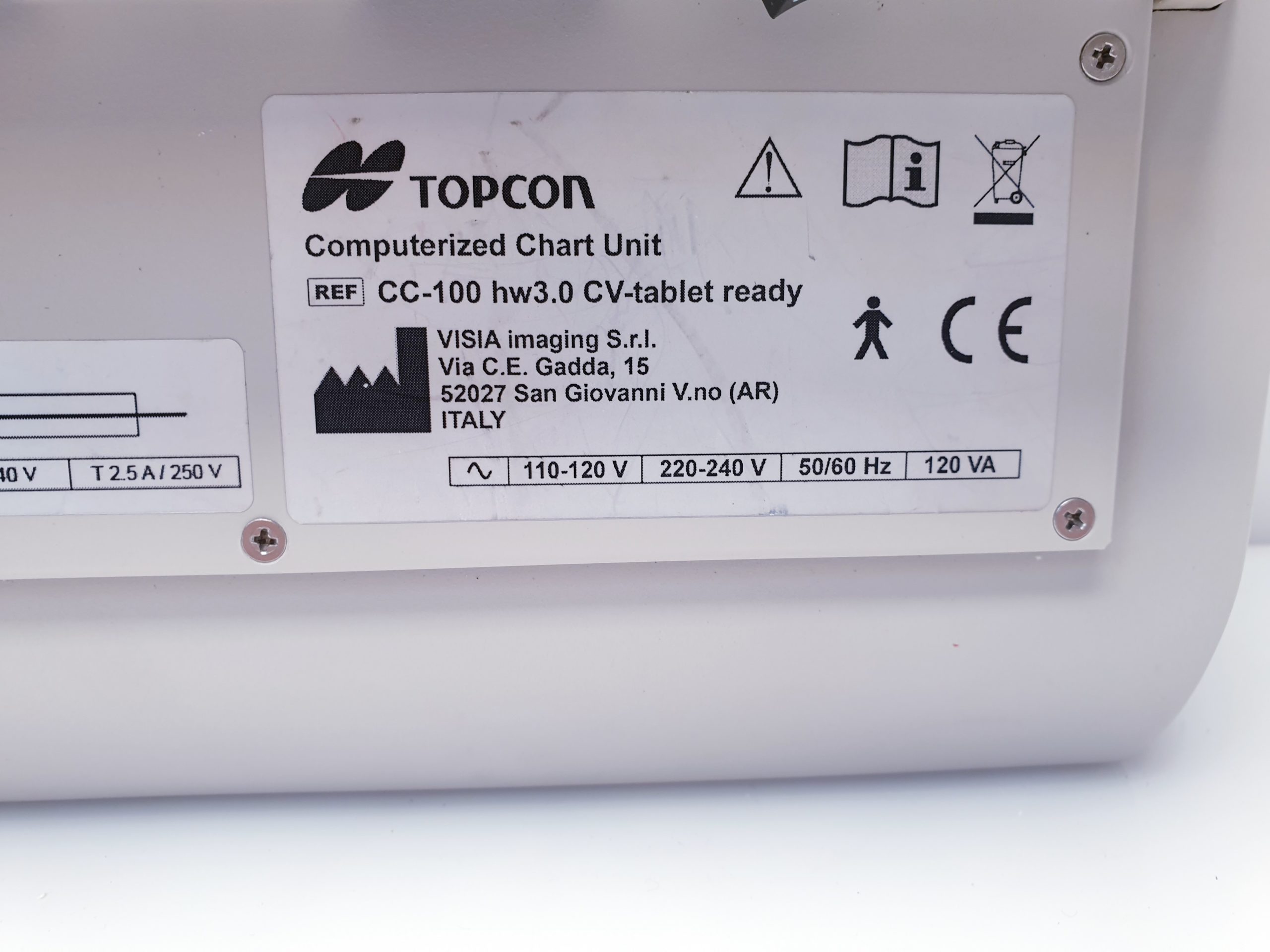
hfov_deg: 67.3
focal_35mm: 26
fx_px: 954
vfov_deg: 53.1
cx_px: 635
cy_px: 476
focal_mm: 4.3
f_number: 2.4
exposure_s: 1/50
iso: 64
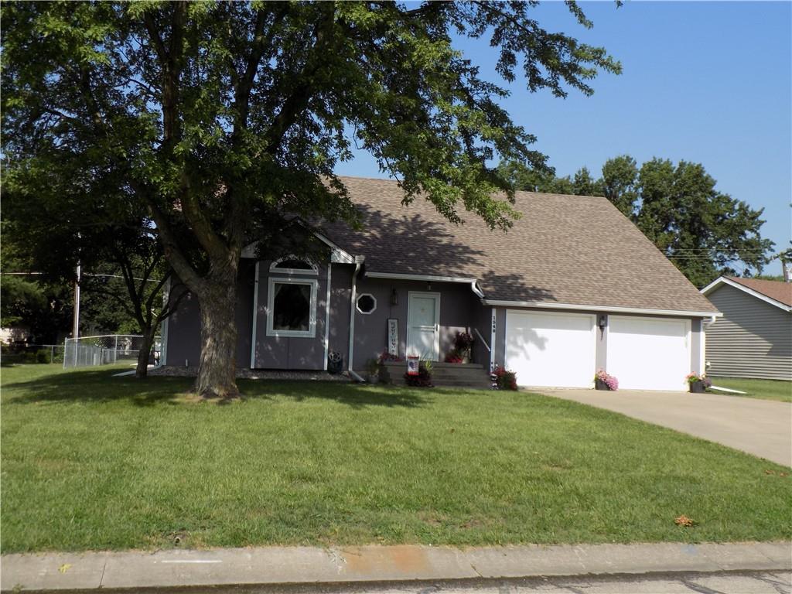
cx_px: 396
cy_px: 297
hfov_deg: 54.0
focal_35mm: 34
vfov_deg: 41.8
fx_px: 778
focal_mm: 6.1
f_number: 3.4
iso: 80
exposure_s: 1/800
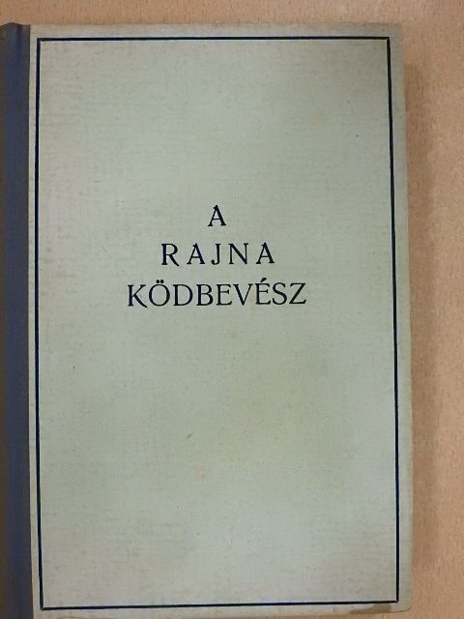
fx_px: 894
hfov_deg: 29.1
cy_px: 310
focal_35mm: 50
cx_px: 232
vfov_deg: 38.2
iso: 1600
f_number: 4
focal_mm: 9
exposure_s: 1/80
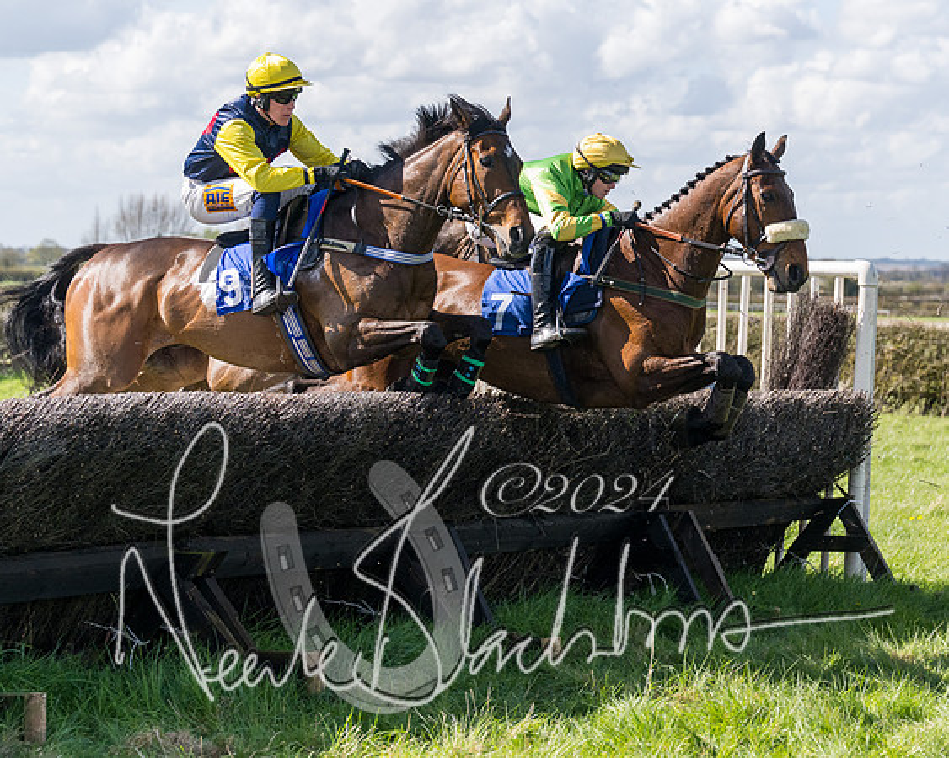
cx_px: 573
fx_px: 3340
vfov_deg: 13.0
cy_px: 381
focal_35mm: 119
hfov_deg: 16.2
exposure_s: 1/2500
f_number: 4
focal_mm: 70
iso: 400
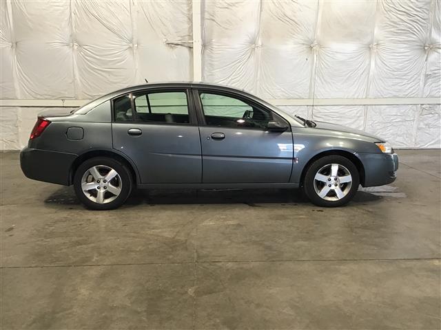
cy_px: 165
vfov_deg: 45.4
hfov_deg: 58.4
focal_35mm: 31
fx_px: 395
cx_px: 220
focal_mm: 3.3
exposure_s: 1/30
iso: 64
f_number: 2.4
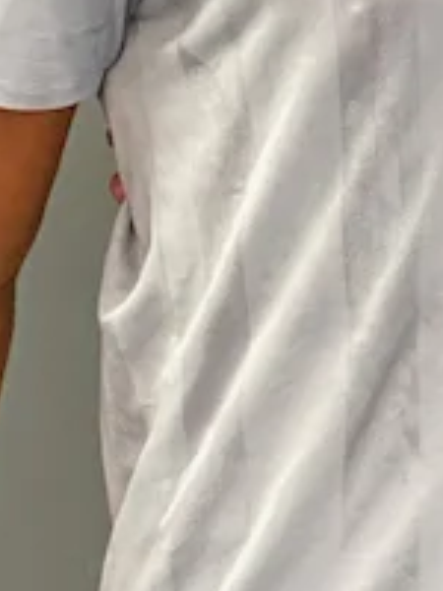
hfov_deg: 4.3
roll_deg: -0.4
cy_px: -41
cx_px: 1367
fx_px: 5682
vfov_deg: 5.9
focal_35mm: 333
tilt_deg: -3.2
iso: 200
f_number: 2
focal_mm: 6
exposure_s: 1/33
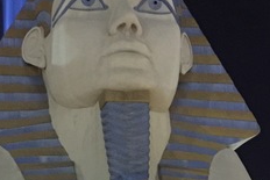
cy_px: 324
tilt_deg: +9.2
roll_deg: +0.6
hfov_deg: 22.1
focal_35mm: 91
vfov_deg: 13.5
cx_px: 56
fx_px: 683
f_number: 2.2
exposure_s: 1/4
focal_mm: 4.15
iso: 250
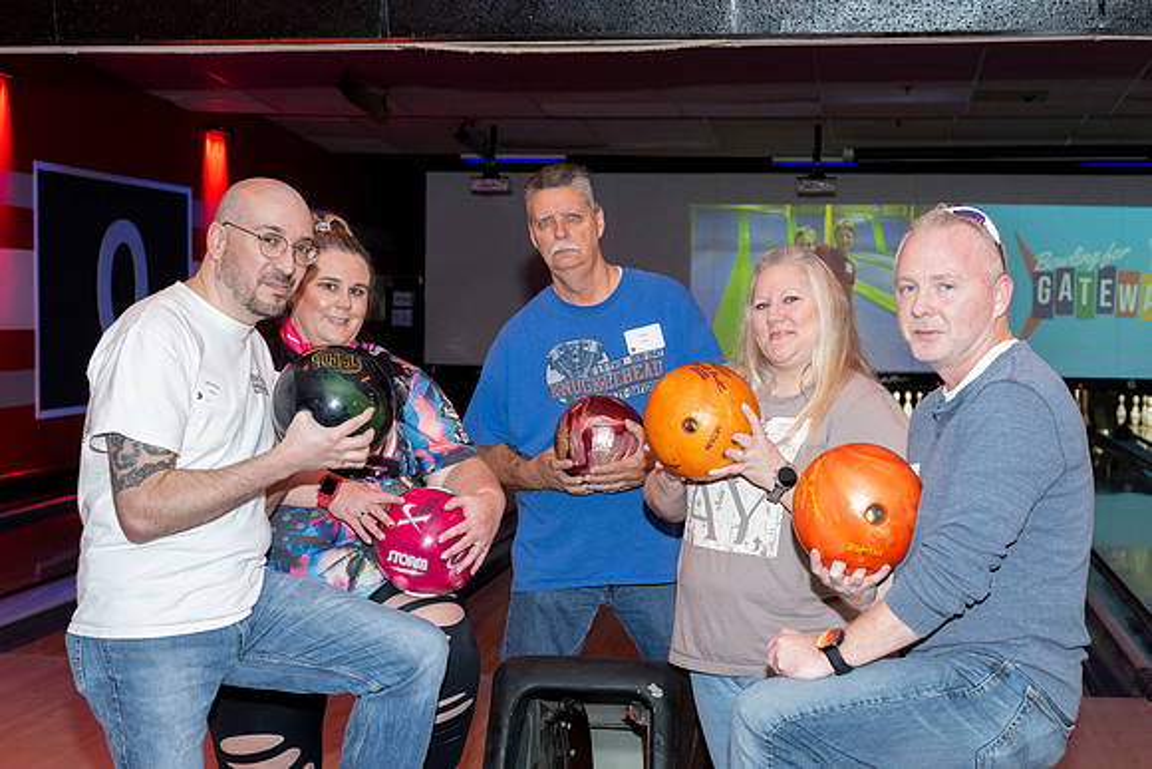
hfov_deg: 34.2
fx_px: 1870
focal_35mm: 58
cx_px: 596
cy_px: 462
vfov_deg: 23.2
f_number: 5.6
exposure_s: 1/60
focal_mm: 46
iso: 1600
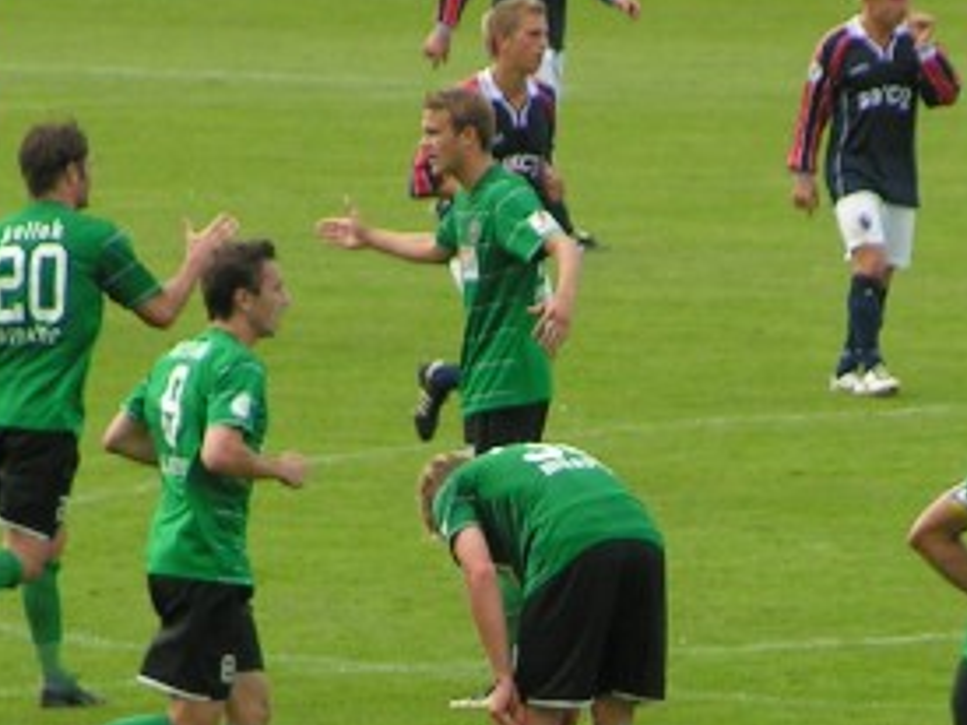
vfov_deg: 2.0
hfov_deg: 2.6
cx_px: 753
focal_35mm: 754
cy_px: 743
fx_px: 21054
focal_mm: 39.6
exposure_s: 1/320
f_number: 3.5
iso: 50
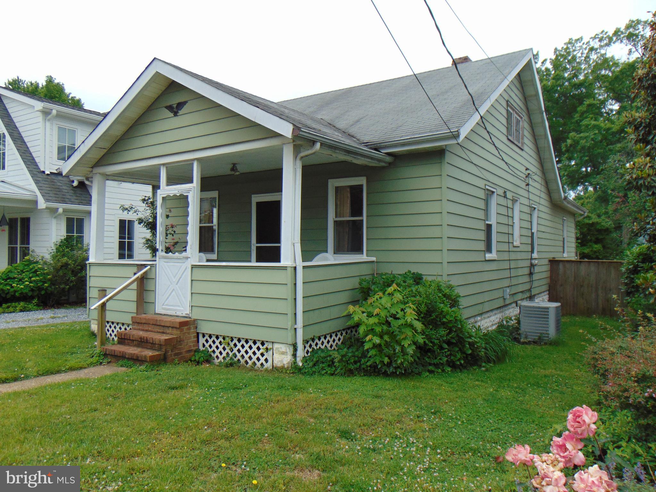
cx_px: 328
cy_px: 246
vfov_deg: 54.9
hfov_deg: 69.4
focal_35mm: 25
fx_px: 474
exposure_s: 1/800
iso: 80
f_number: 3
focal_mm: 4.5
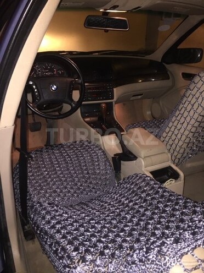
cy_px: 136
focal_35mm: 29
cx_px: 102
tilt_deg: -25.3
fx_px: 228
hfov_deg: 48.2
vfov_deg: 61.7
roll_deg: -1.0
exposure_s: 1/17
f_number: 2.2
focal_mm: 4.15
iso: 200
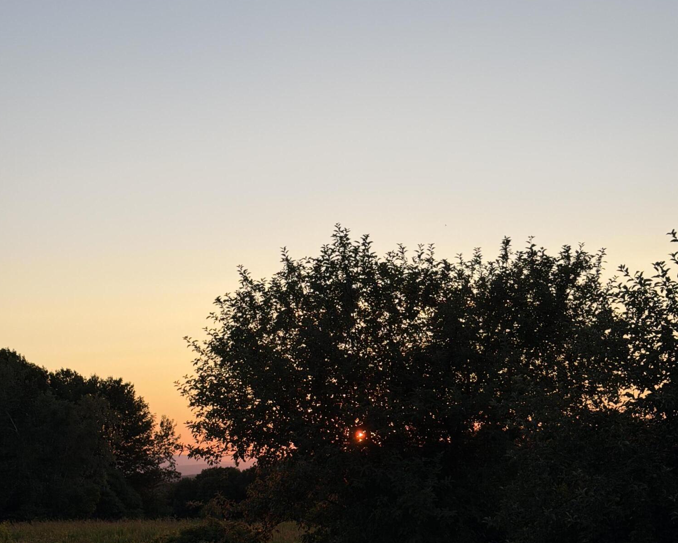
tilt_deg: +3.0
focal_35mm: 63
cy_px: 385
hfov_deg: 30.0
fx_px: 1264
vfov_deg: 24.0
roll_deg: +1.8
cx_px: 337
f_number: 1.78
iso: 64
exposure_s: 1/2342
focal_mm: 6.76
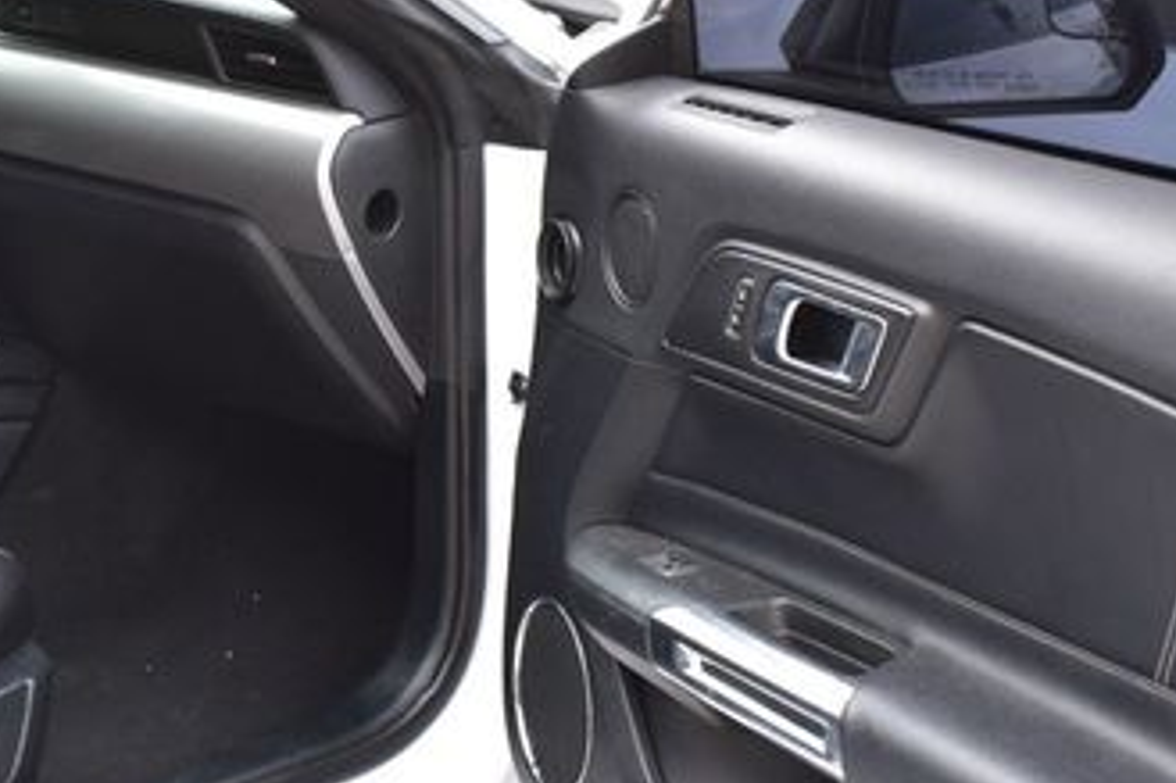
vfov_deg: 19.4
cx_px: 204
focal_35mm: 70
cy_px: 265
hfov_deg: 28.1
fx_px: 2285
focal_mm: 24
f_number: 7.1
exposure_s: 1/30
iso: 400
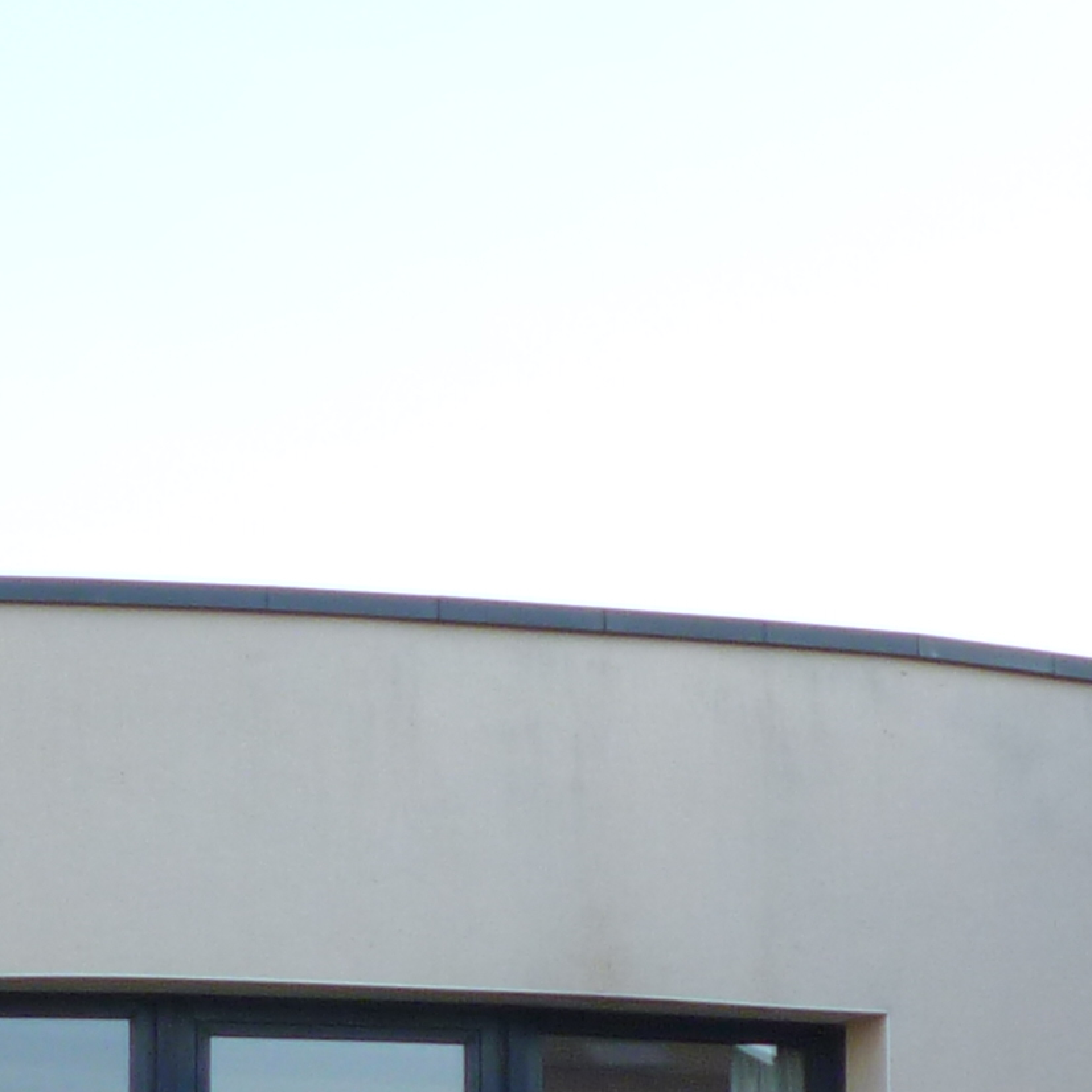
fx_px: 5282
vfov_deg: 11.6
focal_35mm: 148
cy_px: 1239
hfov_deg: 11.8
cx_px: 772
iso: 100
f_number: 2.9
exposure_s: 1/250
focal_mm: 5.7
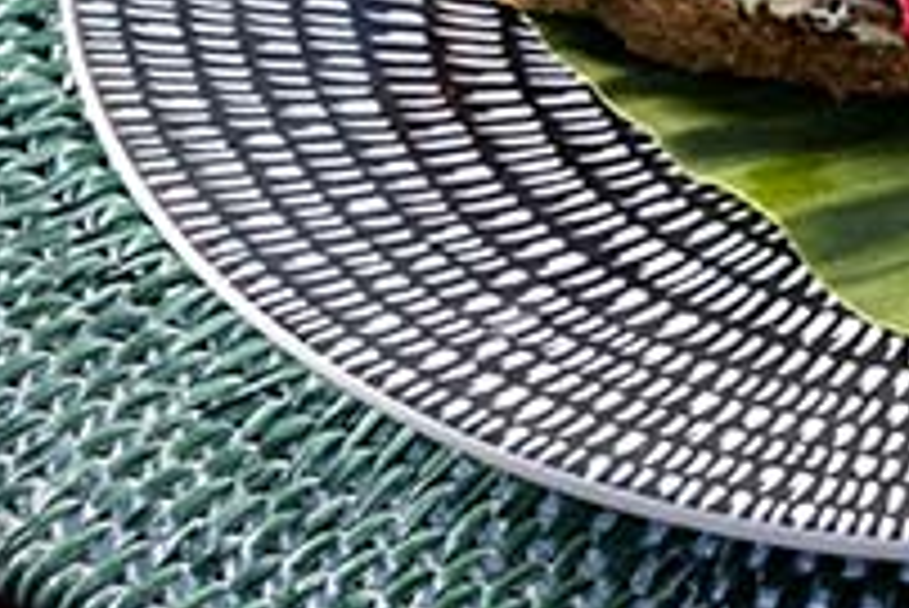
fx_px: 9854
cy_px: -351
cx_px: 1562
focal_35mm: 390
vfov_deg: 3.5
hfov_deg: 5.2
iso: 2500
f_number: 10
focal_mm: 82
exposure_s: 1/250
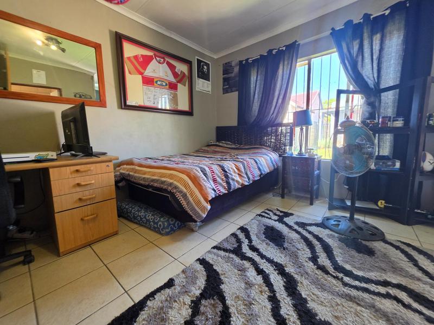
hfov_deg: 106.2
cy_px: 162
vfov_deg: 89.9
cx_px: 217
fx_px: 163
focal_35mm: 13
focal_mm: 2.2
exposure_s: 1/50
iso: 200
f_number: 1.9
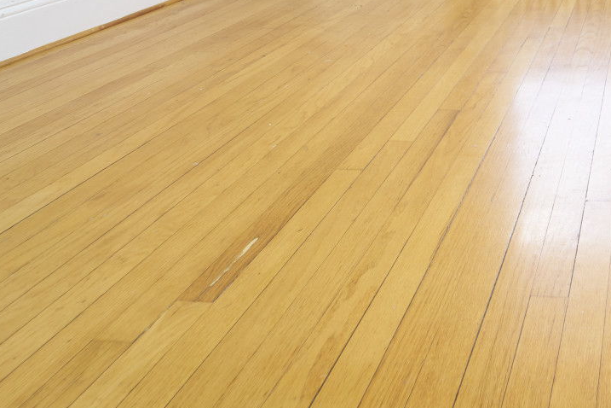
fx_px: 679
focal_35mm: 40
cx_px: 621
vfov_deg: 27.3
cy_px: -137
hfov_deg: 41.6
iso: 100
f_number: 6.3
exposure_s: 1/50
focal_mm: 14
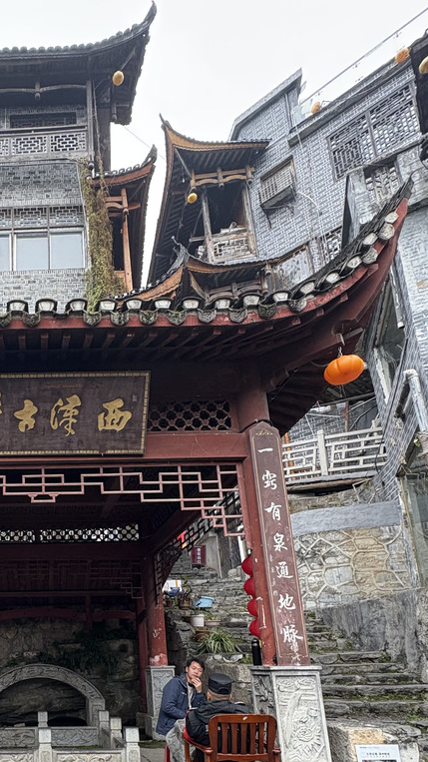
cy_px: 559
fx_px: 484
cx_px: 30
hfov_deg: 42.9
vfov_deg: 71.8
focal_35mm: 24
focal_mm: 2.22
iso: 250
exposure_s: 1/60
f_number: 2.2
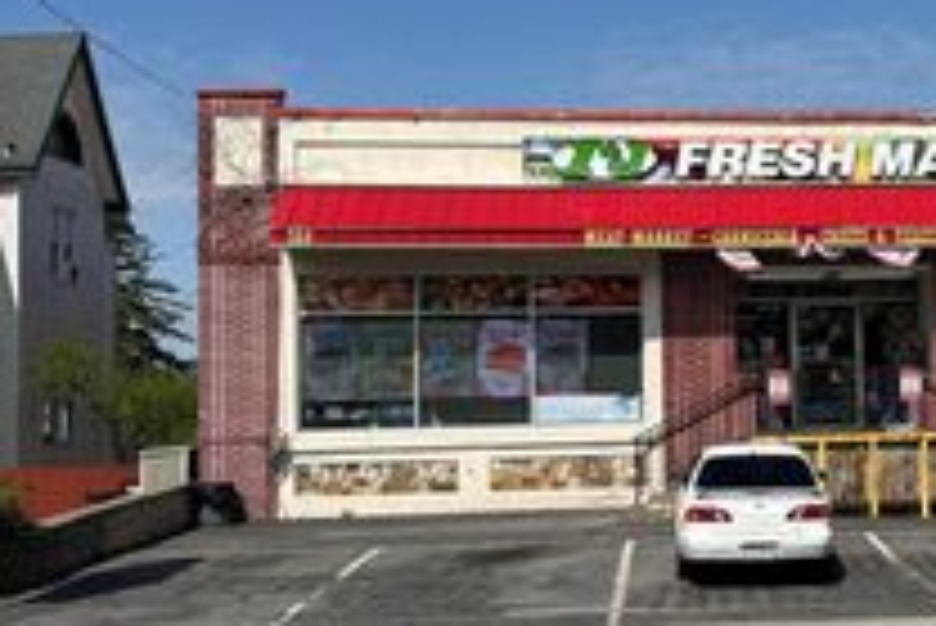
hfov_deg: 31.4
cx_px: 891
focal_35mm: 60
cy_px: 322
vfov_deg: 22.7
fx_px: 1561
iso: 80
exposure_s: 1/7353
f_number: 1.78
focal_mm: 6.76
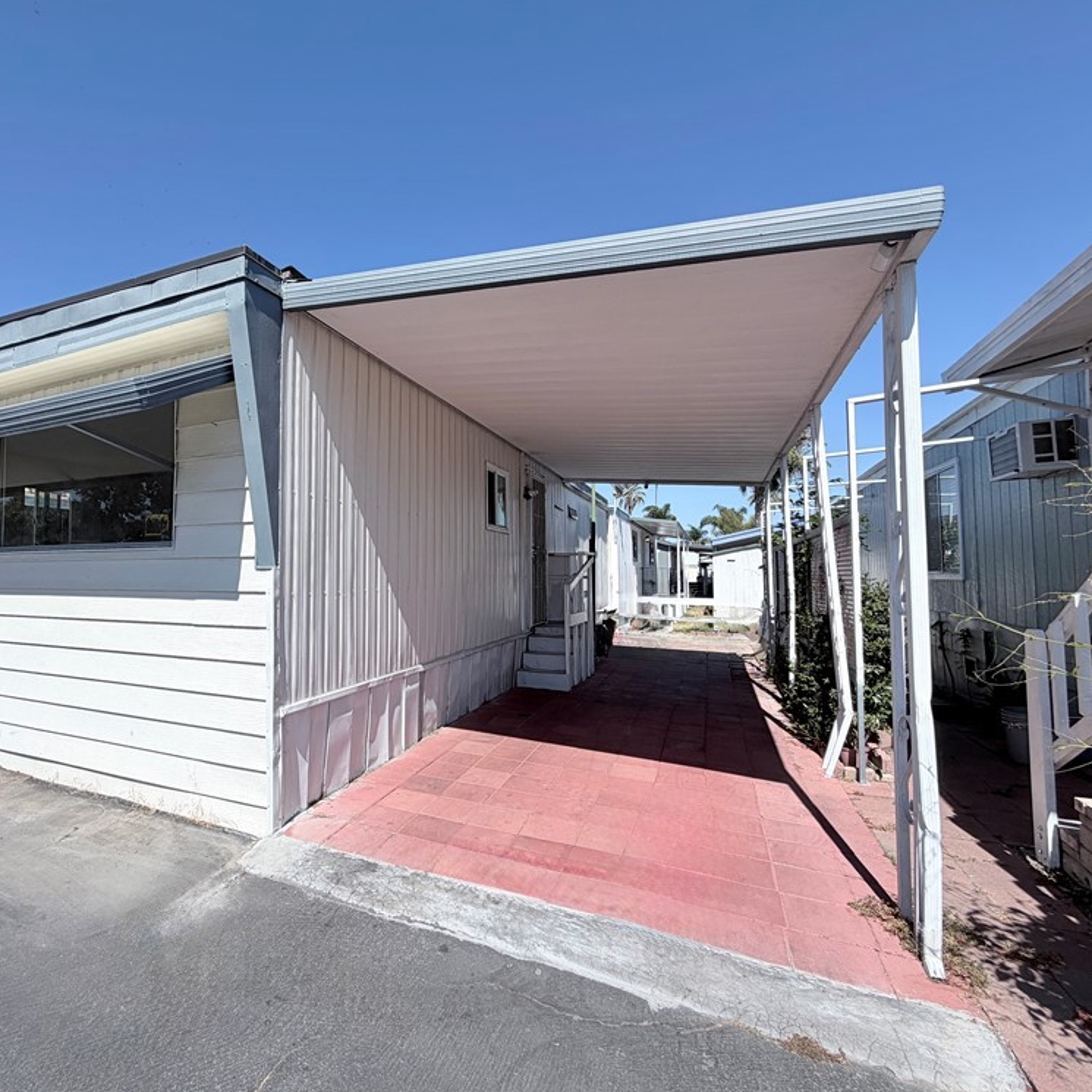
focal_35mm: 17
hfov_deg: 82.1
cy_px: 544
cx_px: 397
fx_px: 607
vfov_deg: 84.0
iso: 20
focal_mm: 2.22
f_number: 2.2
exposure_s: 1/1068
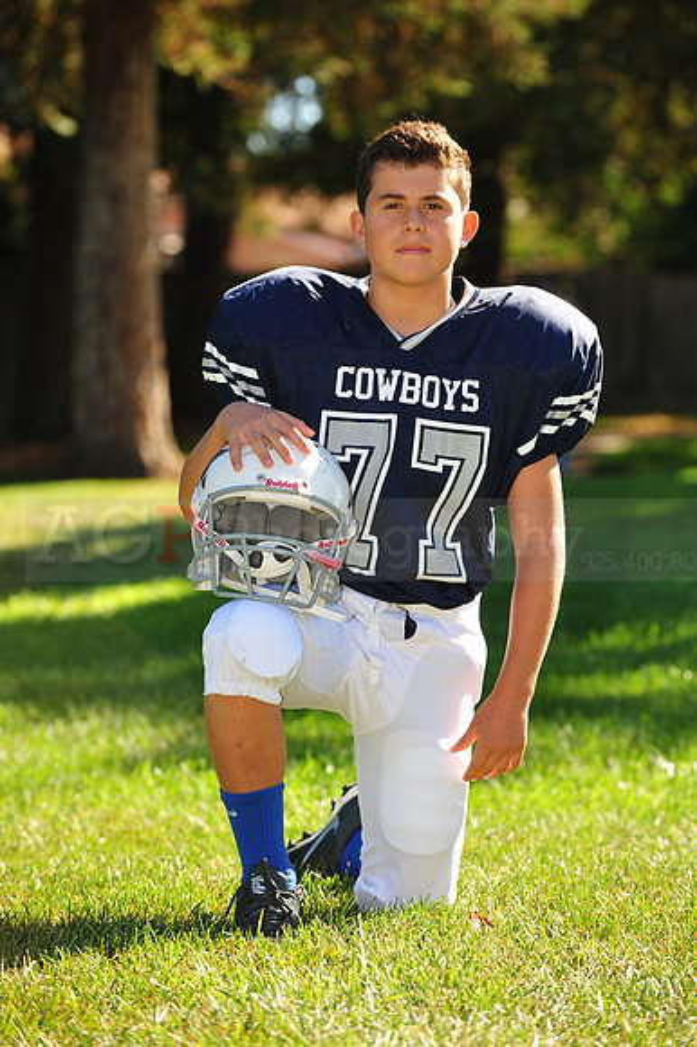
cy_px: 524
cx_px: 348
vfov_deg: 13.7
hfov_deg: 9.1
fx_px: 4361
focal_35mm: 150
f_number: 4.5
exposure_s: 1/400
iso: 200
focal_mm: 150
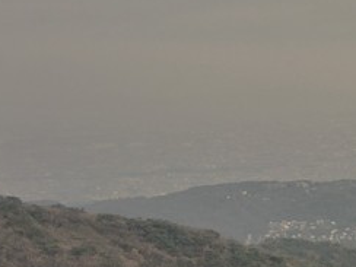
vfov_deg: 15.5
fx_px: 977
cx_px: 562
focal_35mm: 95
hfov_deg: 18.0
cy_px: 67
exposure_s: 1/231
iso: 25
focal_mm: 4.15
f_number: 2.2
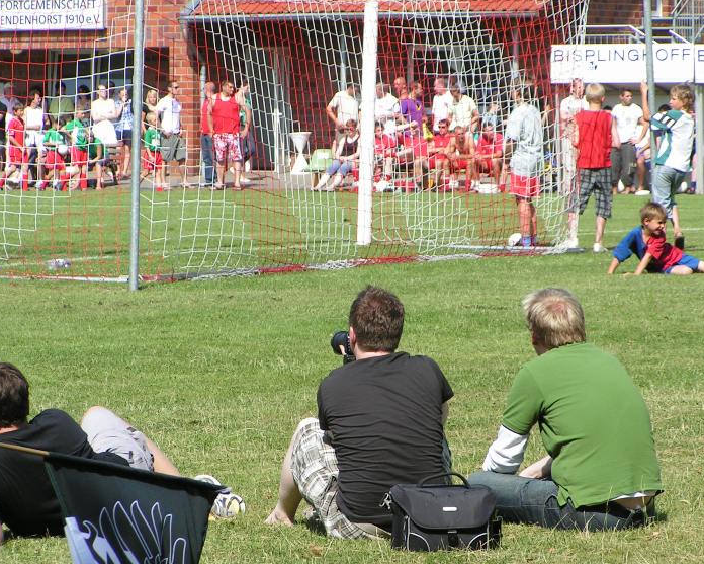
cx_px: 342
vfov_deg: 6.7
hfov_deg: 8.4
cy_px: 268
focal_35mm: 231
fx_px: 4814
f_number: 5
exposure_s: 1/500
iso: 50
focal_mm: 31.5
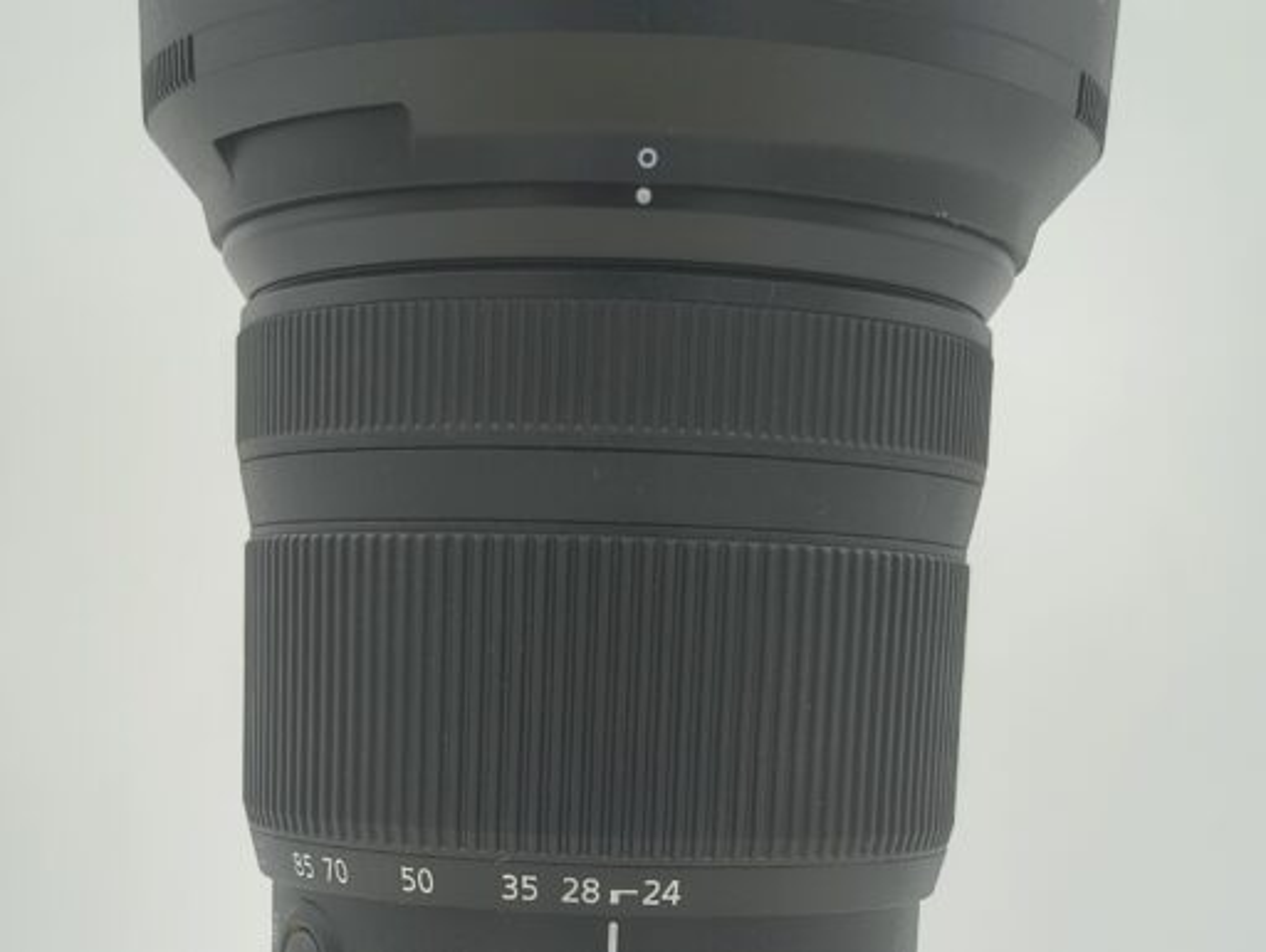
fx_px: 879
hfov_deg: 71.5
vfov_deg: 56.9
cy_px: 476
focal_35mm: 24
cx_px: 633
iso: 100
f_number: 1.8
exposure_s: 1/354
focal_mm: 5.56
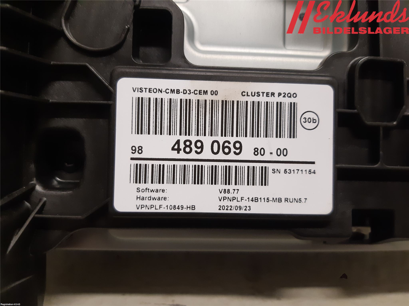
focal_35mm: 26
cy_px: 153
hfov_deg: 67.3
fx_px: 307
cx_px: 204
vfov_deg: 53.1
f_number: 1.7
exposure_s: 1/50
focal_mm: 3.93
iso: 160
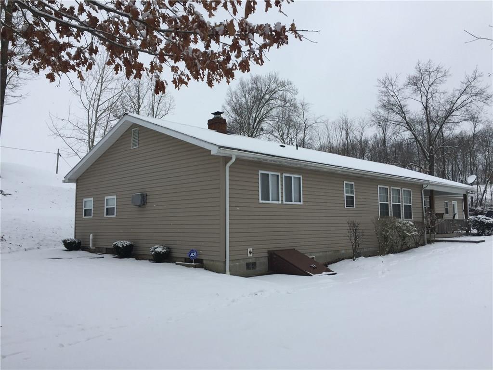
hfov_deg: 61.7
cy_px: 185
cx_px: 246
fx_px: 413
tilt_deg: +4.5
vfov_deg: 48.2
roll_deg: +0.1
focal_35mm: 29
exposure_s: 1/682
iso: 32
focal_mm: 4.15
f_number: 2.2
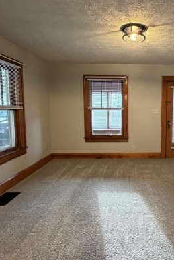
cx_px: 137
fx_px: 181
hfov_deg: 48.7
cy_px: 123
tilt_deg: -5.3
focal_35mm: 25
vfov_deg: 71.4
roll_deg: +0.1
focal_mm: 2.2
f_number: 2.2
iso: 400
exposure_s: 1/60
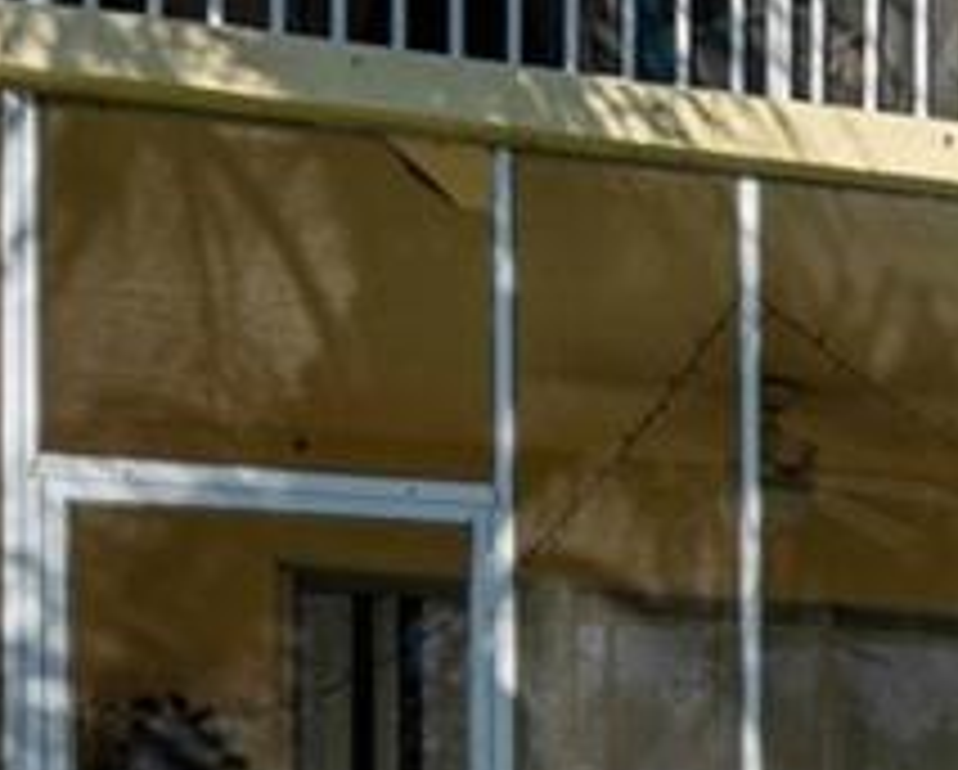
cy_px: 430
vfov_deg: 21.3
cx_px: 1394
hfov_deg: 22.2
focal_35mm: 72
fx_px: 2044
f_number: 8
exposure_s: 1/800
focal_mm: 16
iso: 200
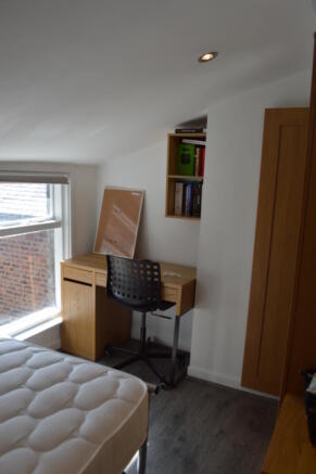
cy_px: 237
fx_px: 356
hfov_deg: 47.9
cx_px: 158
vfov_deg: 67.4
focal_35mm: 27
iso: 180
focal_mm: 18
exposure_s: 1/125
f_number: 5.6
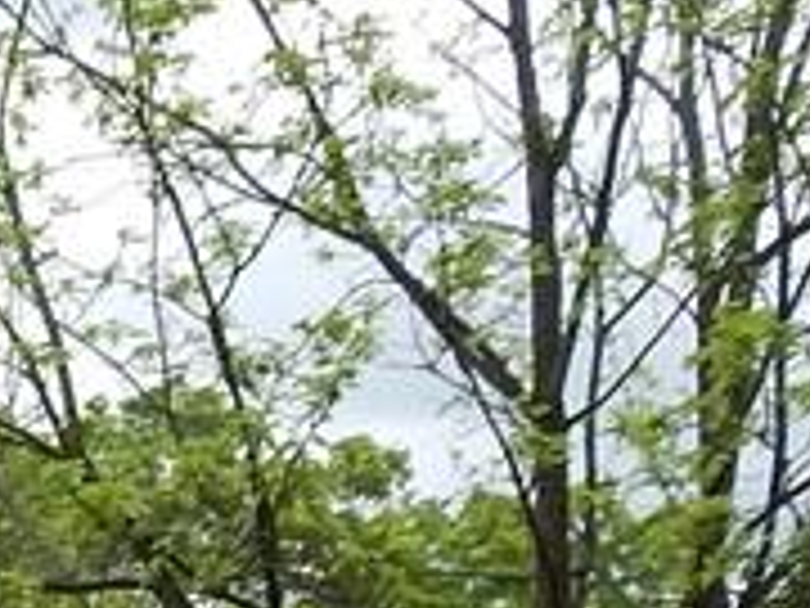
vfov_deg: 10.7
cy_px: 1076
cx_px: -927
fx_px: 3065
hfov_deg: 12.7
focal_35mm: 131
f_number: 3
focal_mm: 4
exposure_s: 1/800
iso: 125
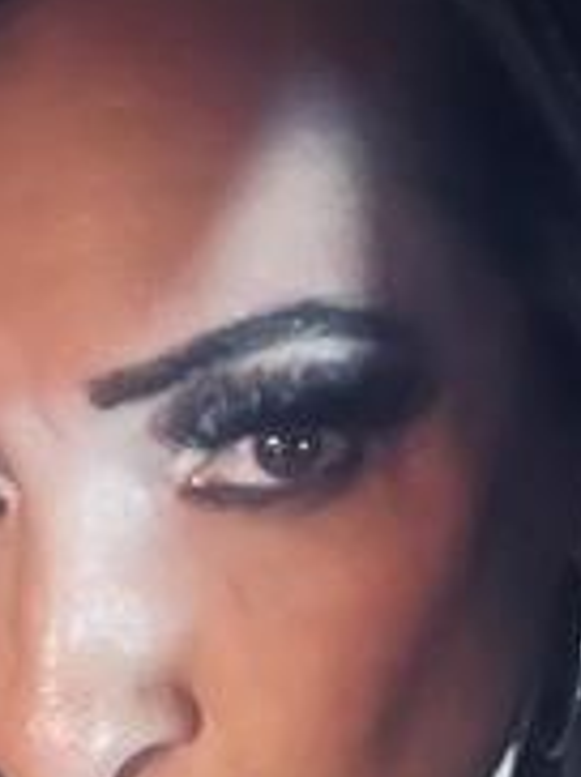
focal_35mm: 77
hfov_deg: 18.8
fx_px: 1727
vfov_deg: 23.0
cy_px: 967
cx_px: 51
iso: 2500
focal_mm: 2.71
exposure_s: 1/15
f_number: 2.2
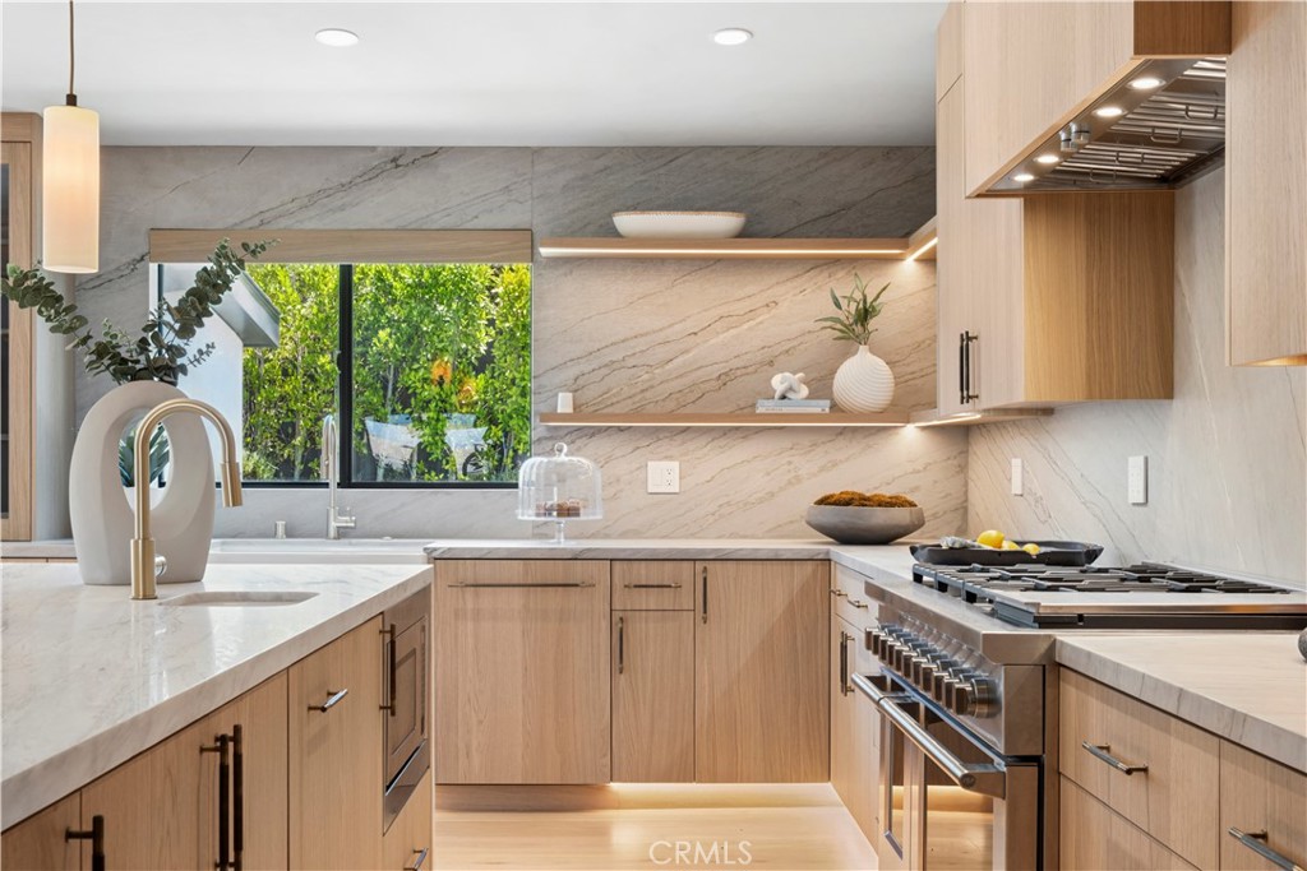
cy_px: 436
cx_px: 654
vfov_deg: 35.1
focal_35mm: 38
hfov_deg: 50.7
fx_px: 1380
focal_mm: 25.4
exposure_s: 1/2
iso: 200
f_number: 9
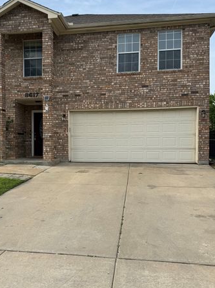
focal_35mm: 36
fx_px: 299
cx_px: 71
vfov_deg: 51.4
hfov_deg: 39.1
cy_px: 146
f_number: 1.78
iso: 80
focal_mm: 6.76
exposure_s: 1/2110
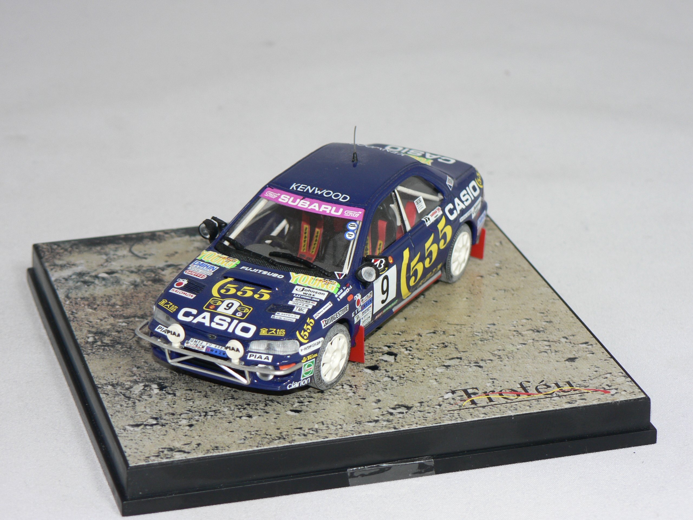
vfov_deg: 13.2
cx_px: 346
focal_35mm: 112
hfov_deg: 17.6
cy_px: 260
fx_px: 2242
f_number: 3.2
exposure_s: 1/60
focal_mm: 18.6
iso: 80
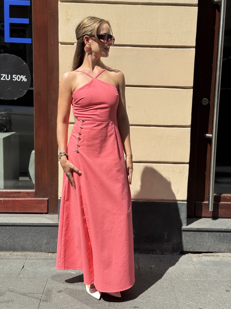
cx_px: 116
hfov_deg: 30.3
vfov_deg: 39.7
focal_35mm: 48
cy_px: 154
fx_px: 427
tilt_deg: -8.2
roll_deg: -1.1
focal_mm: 6.76
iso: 64
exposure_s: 1/5848
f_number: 1.78
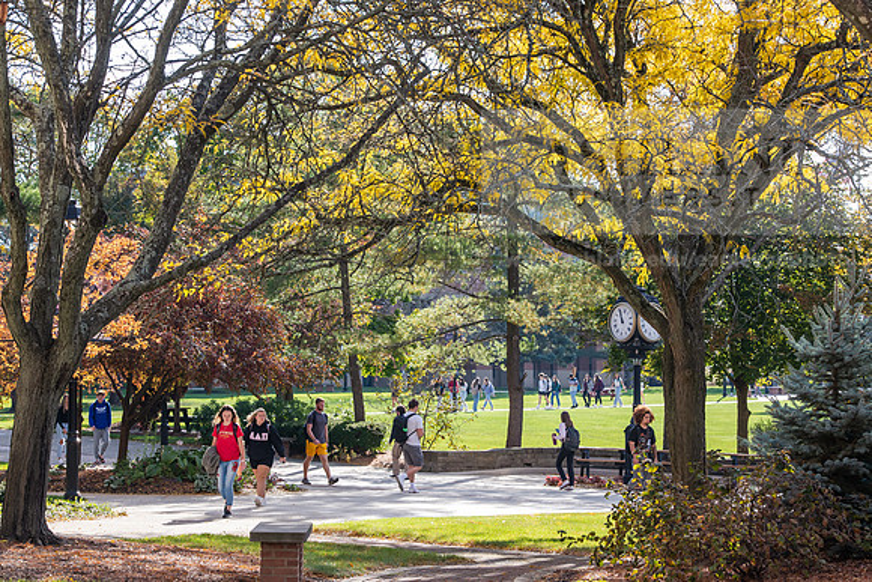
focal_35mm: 95
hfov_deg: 21.5
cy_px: 291
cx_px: 436
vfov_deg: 14.4
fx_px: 2302
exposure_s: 1/250
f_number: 8
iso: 400
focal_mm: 95
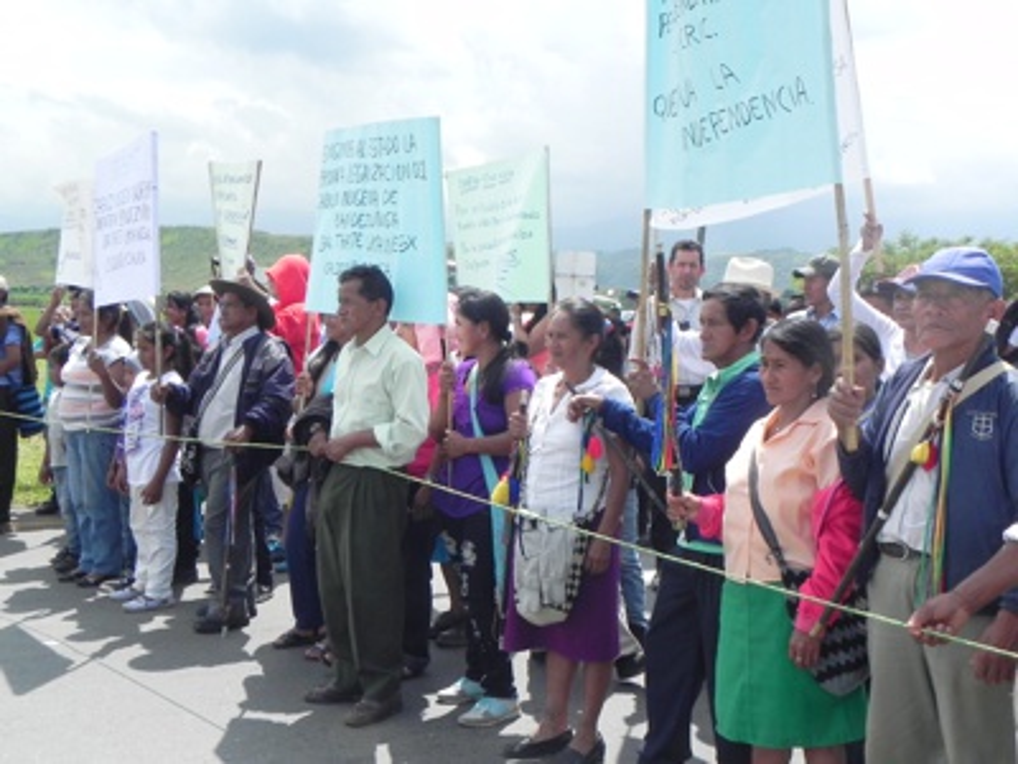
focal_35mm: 46
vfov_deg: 31.5
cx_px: 509
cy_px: 382
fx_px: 1353
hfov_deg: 41.2
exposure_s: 1/340
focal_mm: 8.2
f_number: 6.3
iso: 160
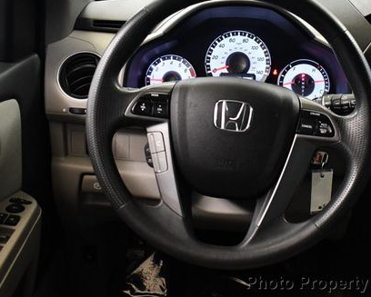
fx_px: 582
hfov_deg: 35.1
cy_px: 105
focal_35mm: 53
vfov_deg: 28.5
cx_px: 235
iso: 3200
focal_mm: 18
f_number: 3.5
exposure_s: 1/100
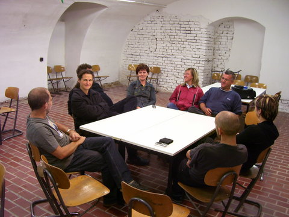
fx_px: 284
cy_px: 108
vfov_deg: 41.8
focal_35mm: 34
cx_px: 144
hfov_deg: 54.0
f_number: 2.7
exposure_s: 1/20
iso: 160
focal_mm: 5.6
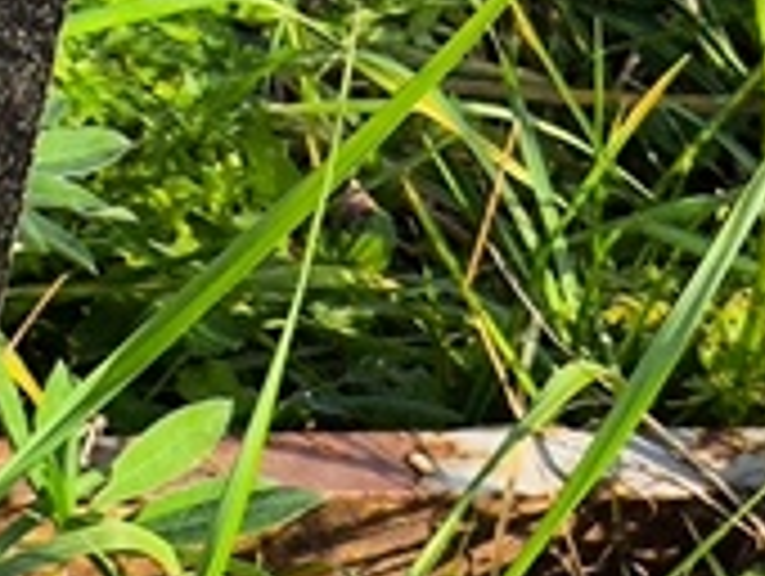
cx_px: -1010
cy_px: 292
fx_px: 5201
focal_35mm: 235
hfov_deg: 7.9
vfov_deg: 6.3
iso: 50
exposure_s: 1/612
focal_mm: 4.71
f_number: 1.7
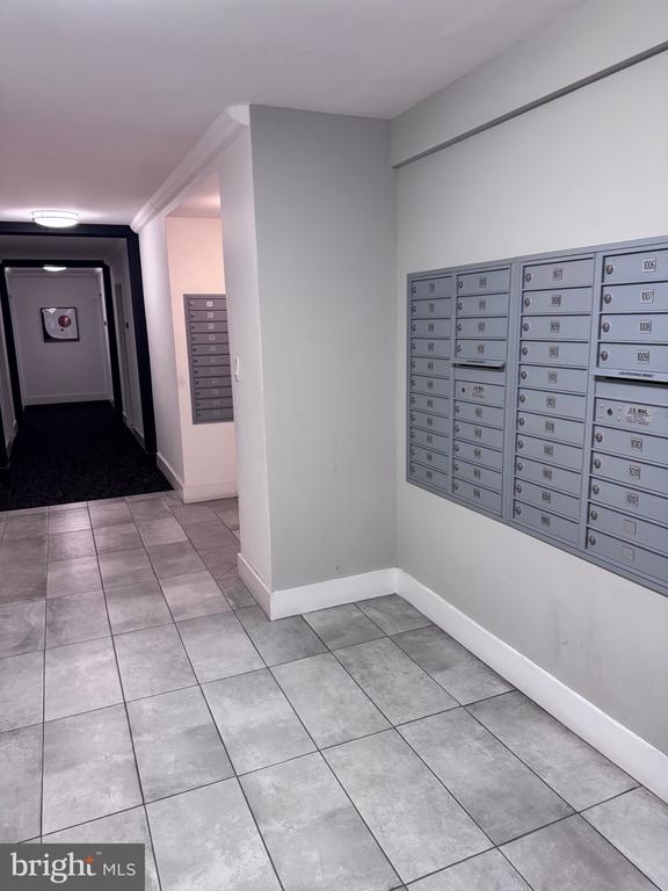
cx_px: 334
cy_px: 446
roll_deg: +1.3
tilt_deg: -11.1
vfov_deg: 71.6
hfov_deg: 56.8
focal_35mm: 24
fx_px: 618
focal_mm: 6.76
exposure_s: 1/60
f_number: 1.78
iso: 320
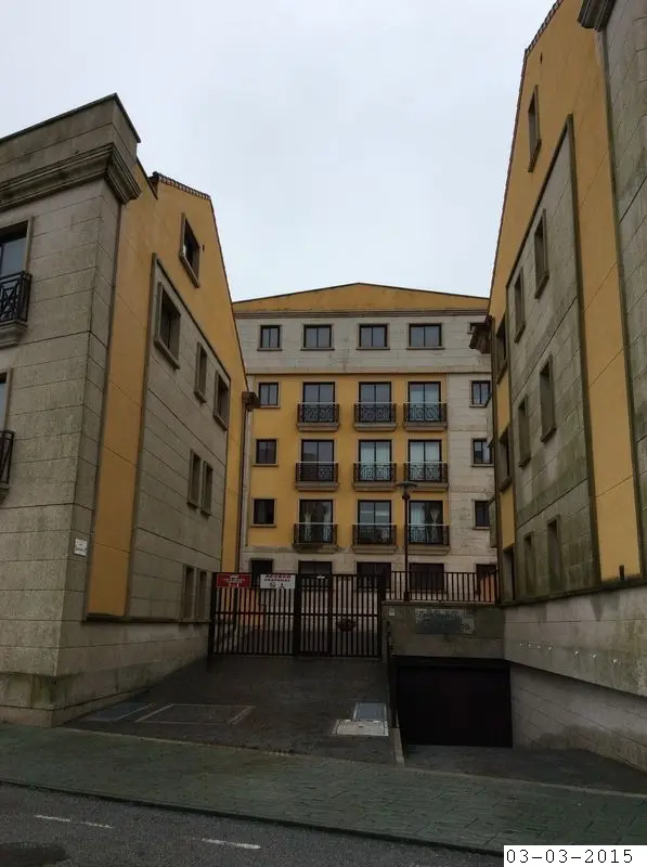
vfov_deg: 55.4
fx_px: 825
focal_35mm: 33
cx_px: 324
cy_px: 434
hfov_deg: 42.8
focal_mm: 3.3
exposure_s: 1/1040
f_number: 2.4
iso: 32
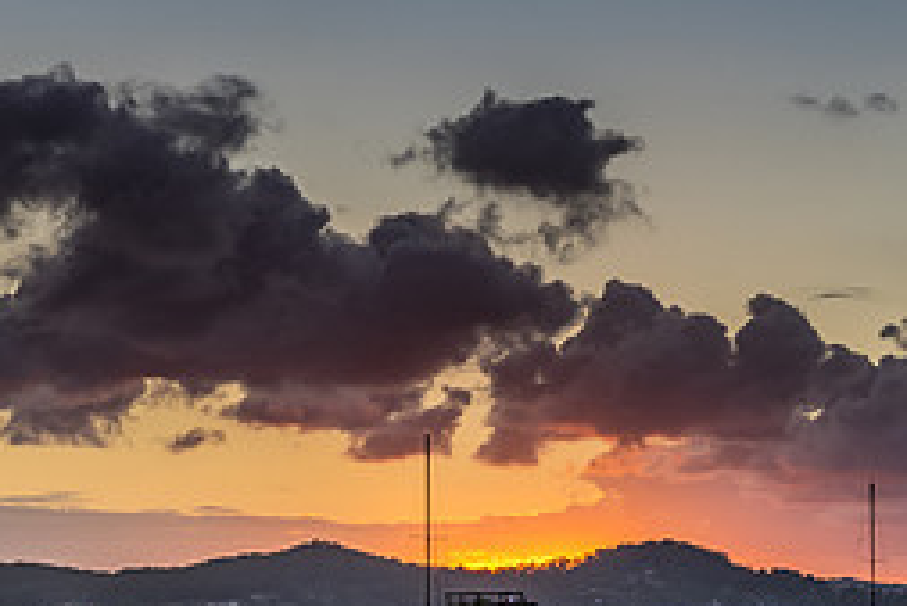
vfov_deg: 10.3
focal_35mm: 133
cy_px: 540
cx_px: 470
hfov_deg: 15.4
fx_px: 3353
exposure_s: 2.5
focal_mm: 38
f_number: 11
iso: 50
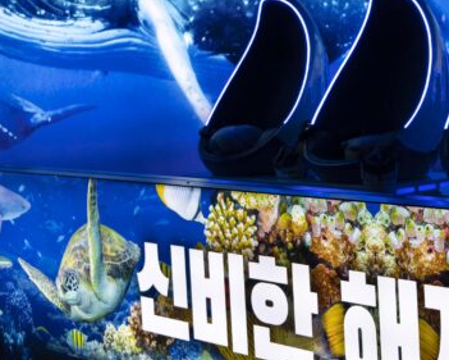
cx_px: 400
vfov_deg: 16.5
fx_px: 1236
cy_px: 136
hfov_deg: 20.2
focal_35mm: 93
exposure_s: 1/60
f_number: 4.5
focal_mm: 34
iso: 125
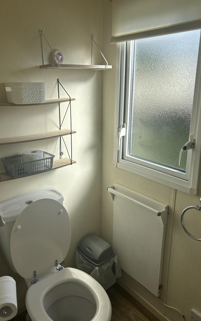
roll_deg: +0.5
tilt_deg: -14.9
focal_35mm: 30
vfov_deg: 62.8
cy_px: 150
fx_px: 263
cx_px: 88
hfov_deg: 41.8
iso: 50
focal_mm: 5.7
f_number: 1.5
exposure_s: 1/1779
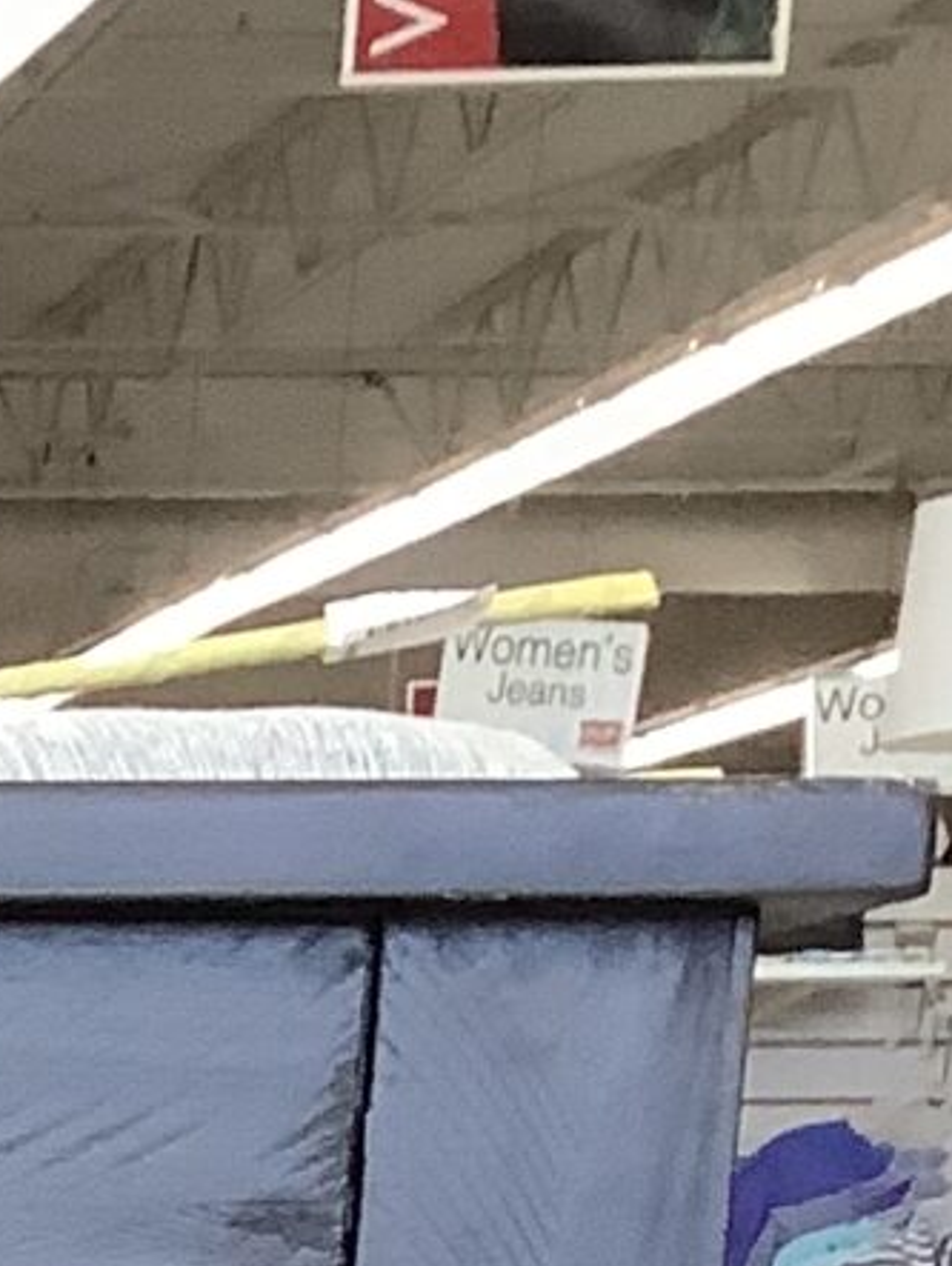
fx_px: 6554
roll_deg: +0.3
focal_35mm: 179
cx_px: -1735
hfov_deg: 7.5
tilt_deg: -18.0
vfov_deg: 9.4
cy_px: 3369
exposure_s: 1/60
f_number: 2.4
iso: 125
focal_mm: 3.3
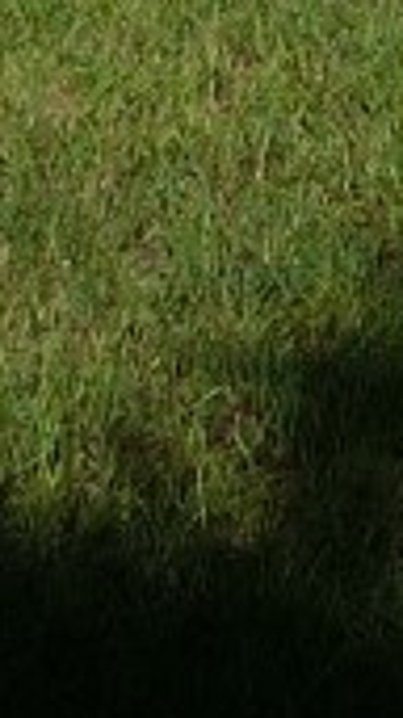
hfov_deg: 5.1
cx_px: 655
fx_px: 4471
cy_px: -739
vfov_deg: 8.7
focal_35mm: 235
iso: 100
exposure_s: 1/400
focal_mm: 4.7
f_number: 8
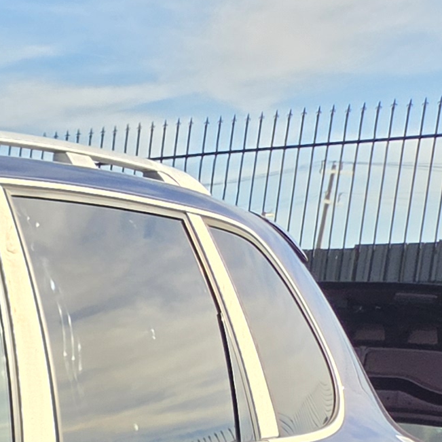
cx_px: -754
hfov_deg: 10.9
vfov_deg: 12.7
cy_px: 803
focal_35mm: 125
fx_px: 1806
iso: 80
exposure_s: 1/3282
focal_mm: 5.4
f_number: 1.8
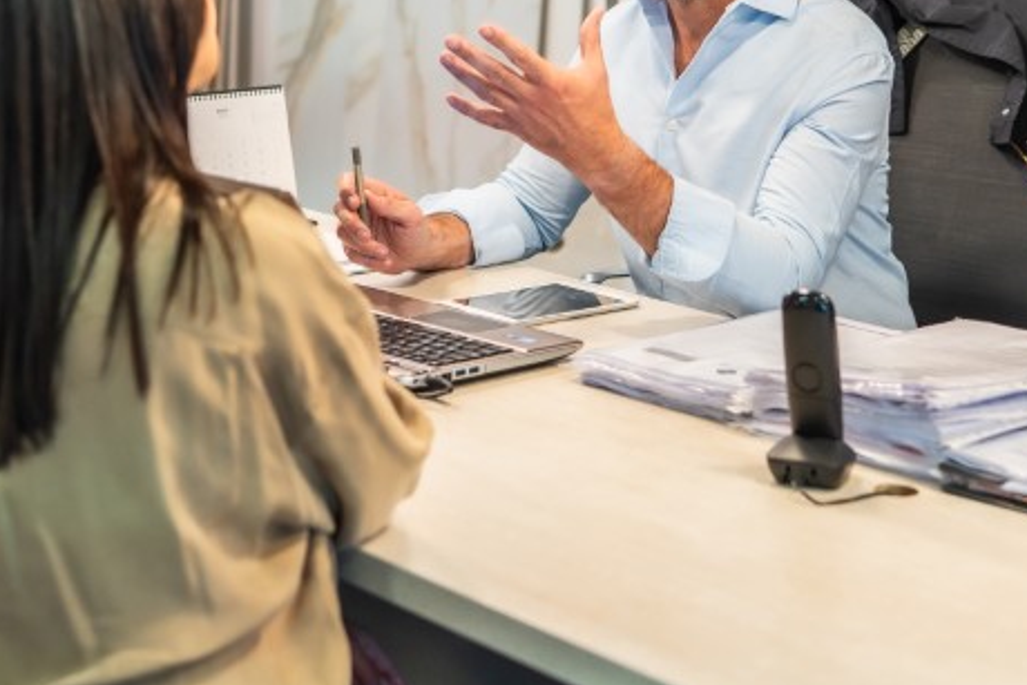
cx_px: 474
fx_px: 2197
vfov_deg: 17.4
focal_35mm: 77
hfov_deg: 26.3
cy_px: 30
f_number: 2
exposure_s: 1/200
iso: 640
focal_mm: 35
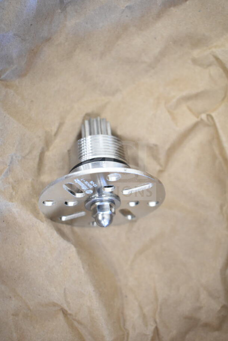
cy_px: 170
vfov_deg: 47.9
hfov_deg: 33.0
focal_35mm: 40
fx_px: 384
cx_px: 114
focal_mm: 27
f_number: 4
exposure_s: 1/40
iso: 2000
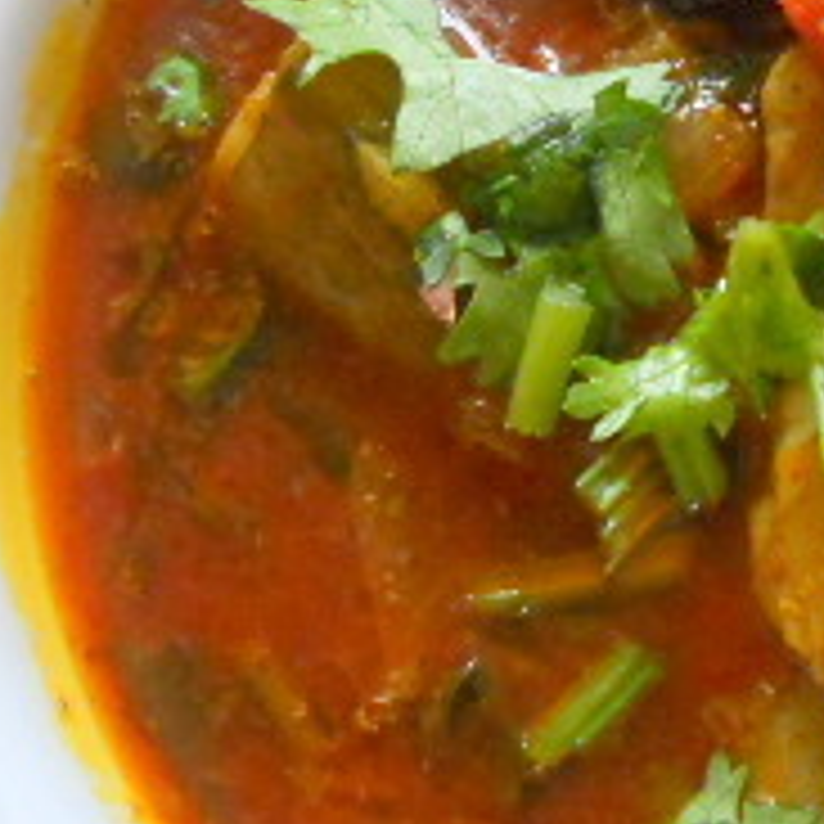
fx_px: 3420
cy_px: 378
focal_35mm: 127
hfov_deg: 13.6
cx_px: 810
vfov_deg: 13.7
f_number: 3.1
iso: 400
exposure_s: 1/80
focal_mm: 6.72
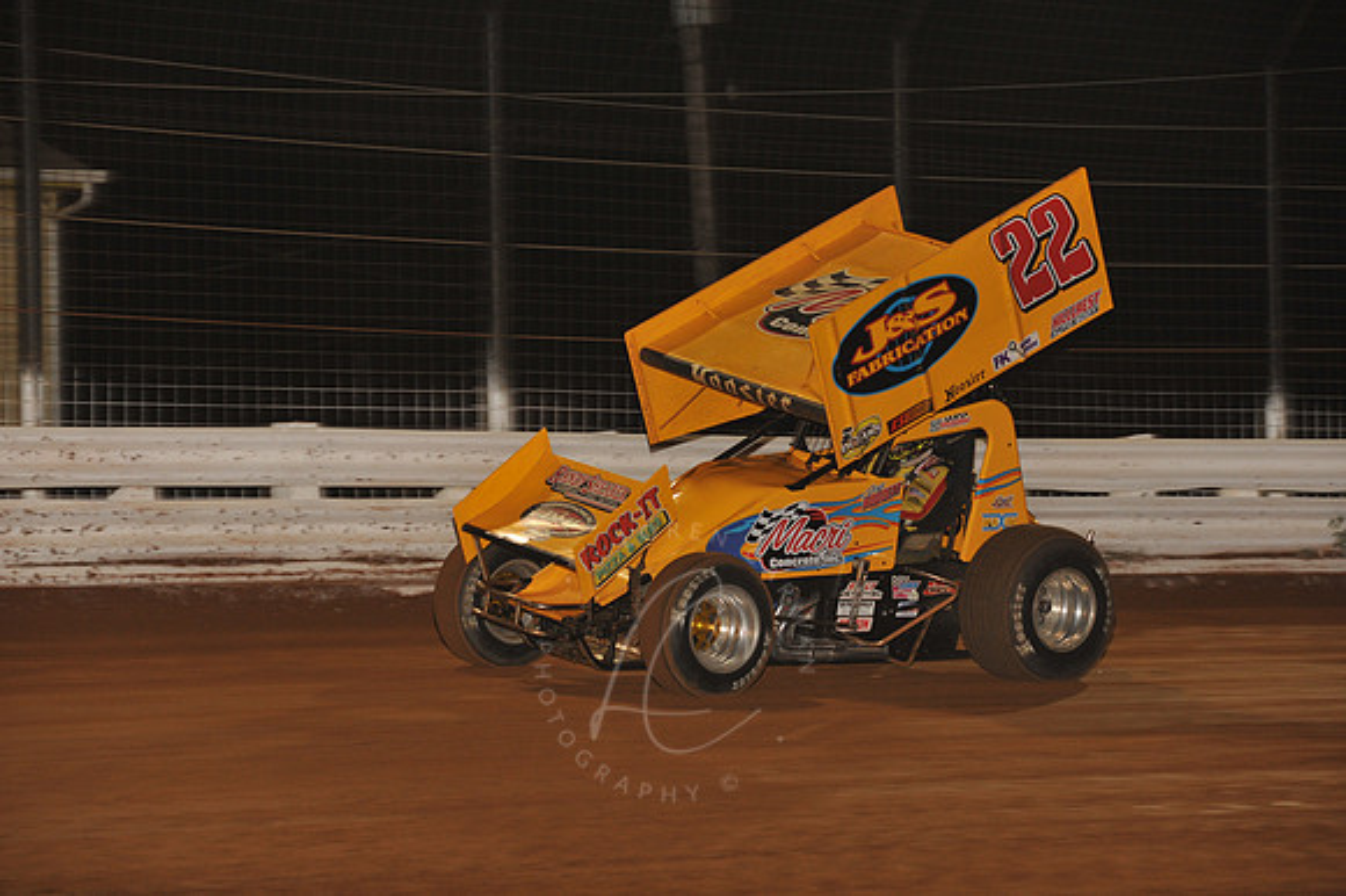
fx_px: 5418
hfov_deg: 14.2
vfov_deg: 9.5
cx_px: 673
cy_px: 448
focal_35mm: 145
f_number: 6.3
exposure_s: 1/320
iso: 1250
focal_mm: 145
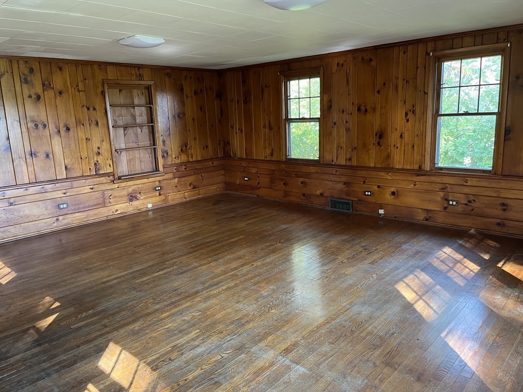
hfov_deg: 67.3
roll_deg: +2.5
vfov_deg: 53.1
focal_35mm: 26
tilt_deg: -11.6
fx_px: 393
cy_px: 196
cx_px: 262
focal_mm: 5.1
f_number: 1.6
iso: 200
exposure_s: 1/60
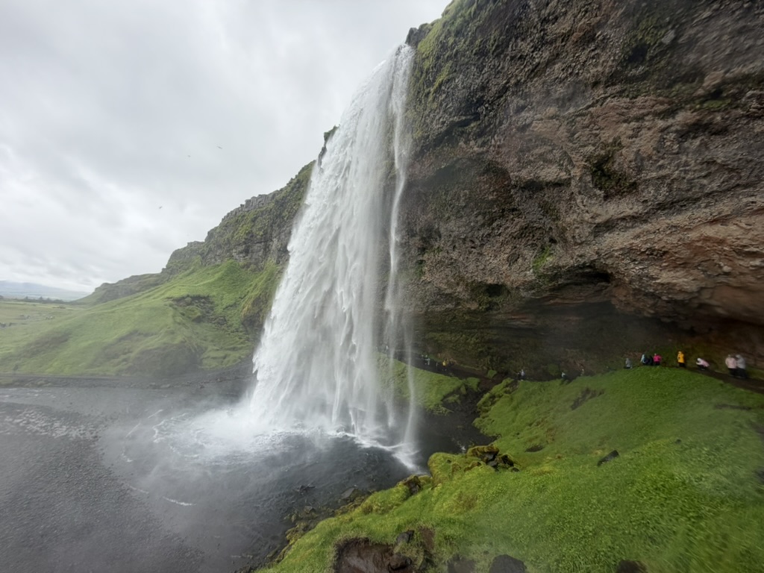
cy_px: 286
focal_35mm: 14
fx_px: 309
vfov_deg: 85.7
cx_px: 382
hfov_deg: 102.1
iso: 50
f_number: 2.2
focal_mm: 2.22
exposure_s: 1/502
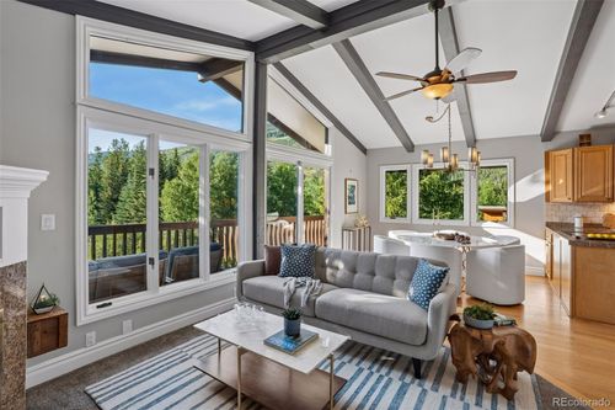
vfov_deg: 70.4
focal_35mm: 17
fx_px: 290
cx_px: 308
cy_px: 205
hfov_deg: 93.3
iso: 400
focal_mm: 17
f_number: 9
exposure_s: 1/60
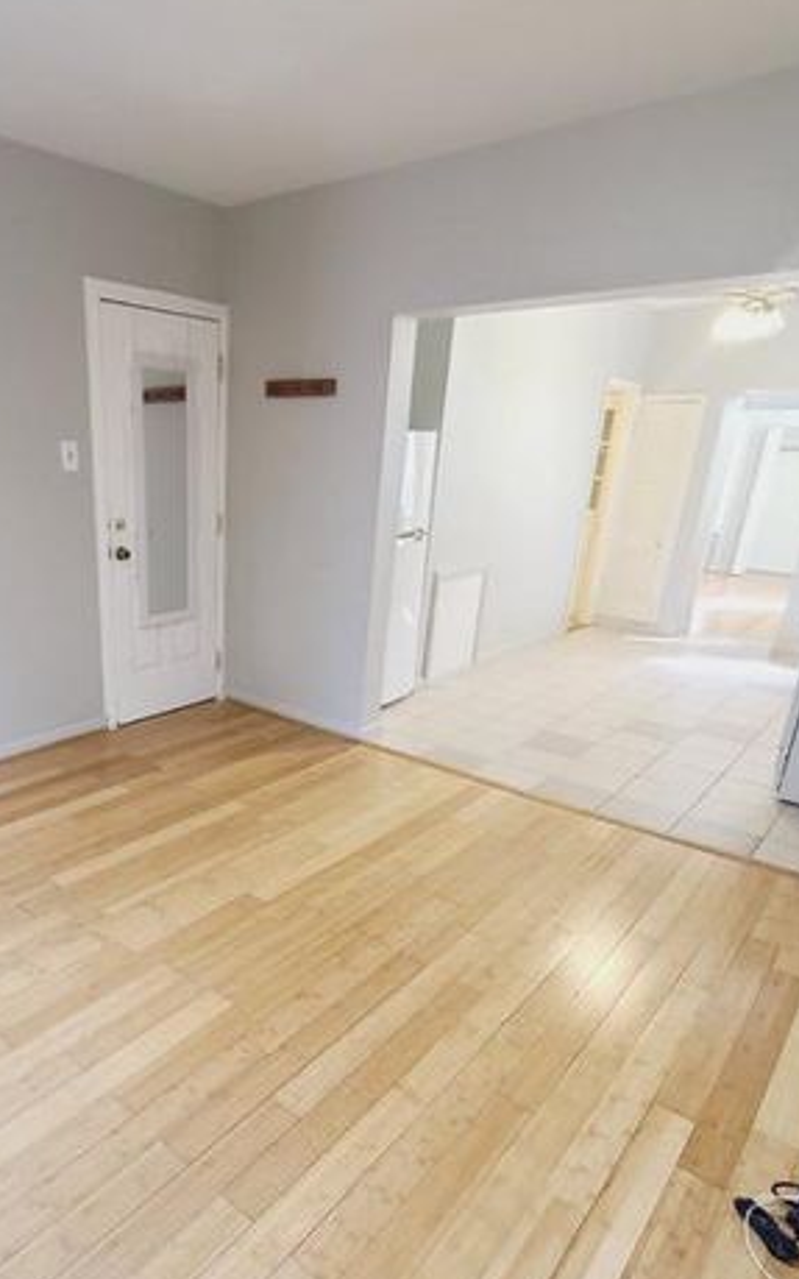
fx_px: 697
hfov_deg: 58.2
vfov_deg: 84.2
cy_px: 757
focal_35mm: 20
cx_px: 262
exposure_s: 1/60
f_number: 2.2
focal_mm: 2.2
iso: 320
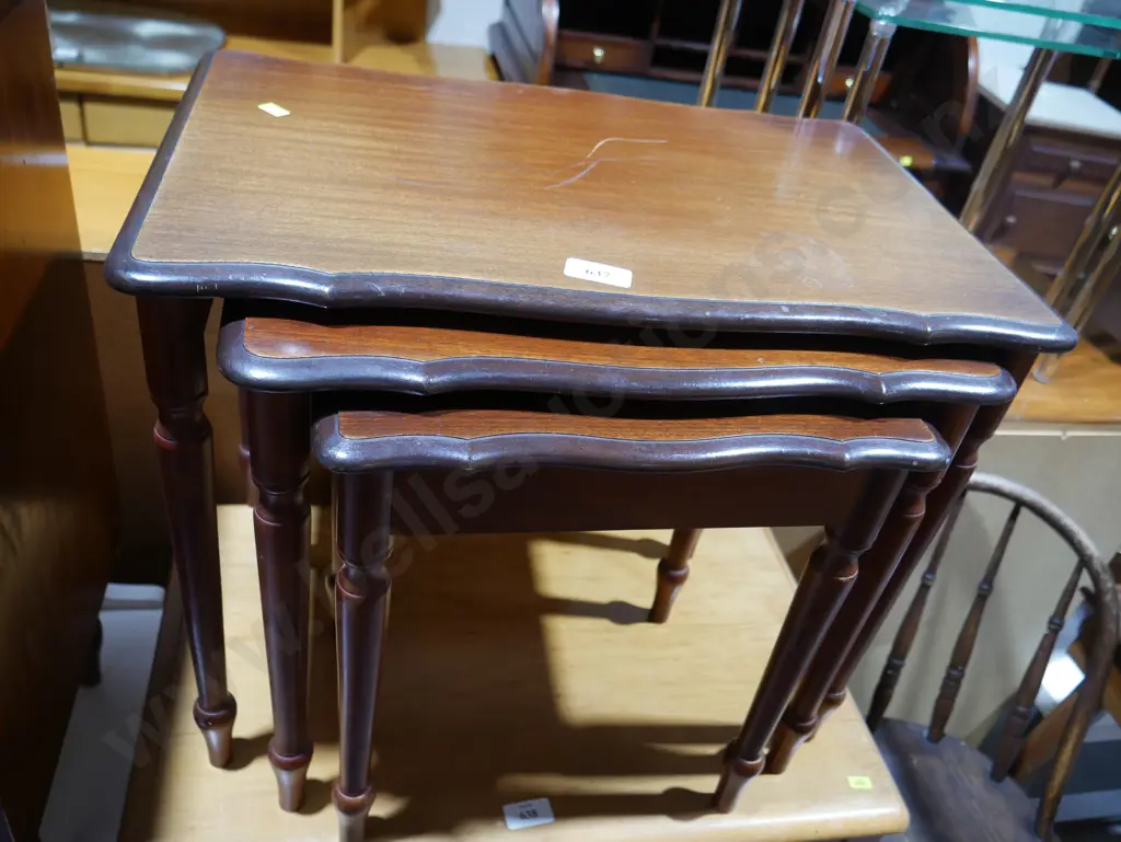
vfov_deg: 49.8
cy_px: 421
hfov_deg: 63.4
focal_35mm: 28
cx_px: 560
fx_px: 907
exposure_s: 1/60
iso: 640
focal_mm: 14
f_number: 3.5
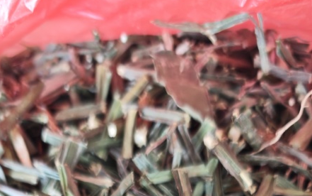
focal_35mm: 59
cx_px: 139
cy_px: 372
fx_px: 502
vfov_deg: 17.2
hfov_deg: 34.5
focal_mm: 6.68
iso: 320
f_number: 1.44
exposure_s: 1/37.3
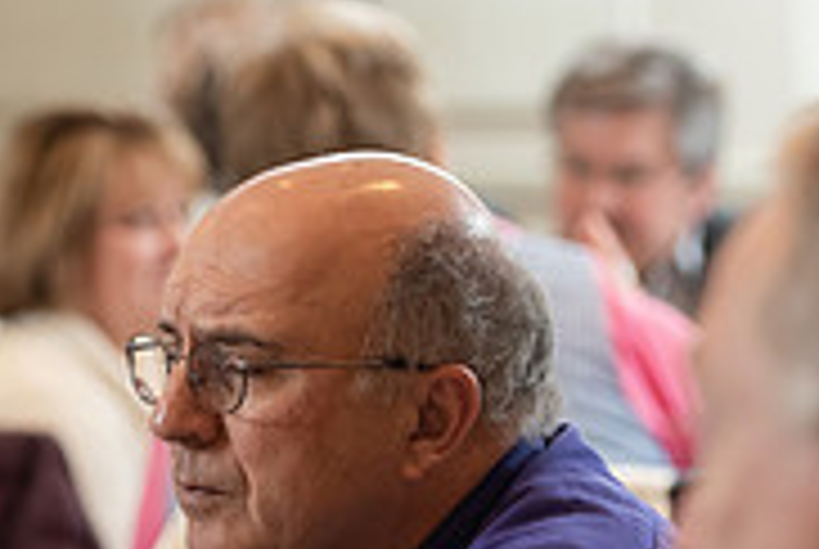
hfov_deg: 6.6
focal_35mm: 312
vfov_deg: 4.4
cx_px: 140
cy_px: 637
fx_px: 7109
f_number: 3.5
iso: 1600
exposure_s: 1/200
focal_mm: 98
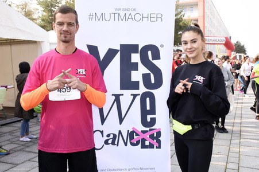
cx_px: 130
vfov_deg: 38.3
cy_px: 86
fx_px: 248
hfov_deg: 55.1
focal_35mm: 34
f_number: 8
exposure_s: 1/160
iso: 400
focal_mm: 23
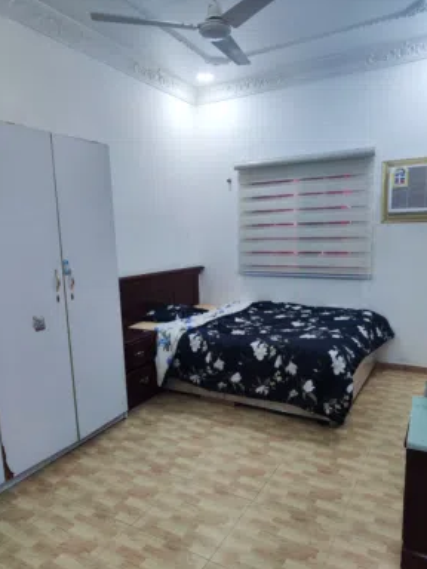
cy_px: 292
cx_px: 219
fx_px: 411
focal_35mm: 25
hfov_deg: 54.9
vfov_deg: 69.4
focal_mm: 5.59
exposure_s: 1/100
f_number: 1.88
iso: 75
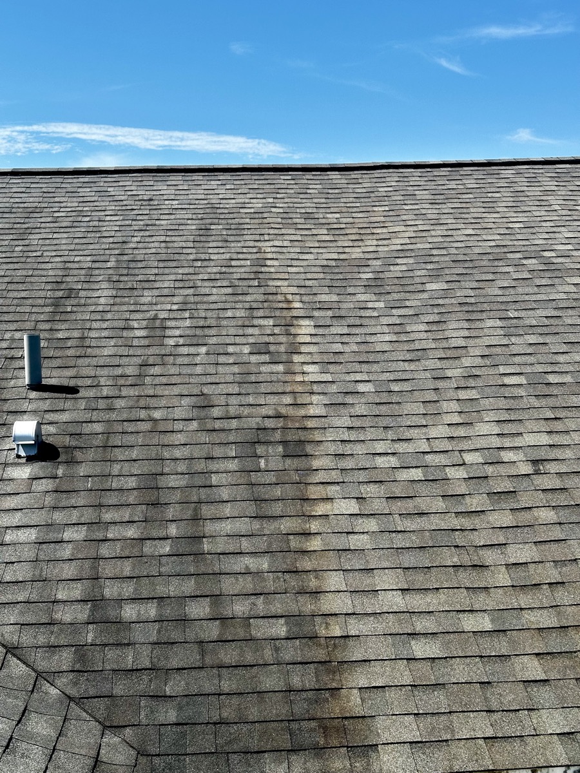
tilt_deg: -3.9
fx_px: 1072
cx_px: 290
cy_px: 386
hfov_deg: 30.3
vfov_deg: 39.7
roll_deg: +0.6
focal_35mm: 48
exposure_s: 1/3472
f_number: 1.78
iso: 64
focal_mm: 6.86
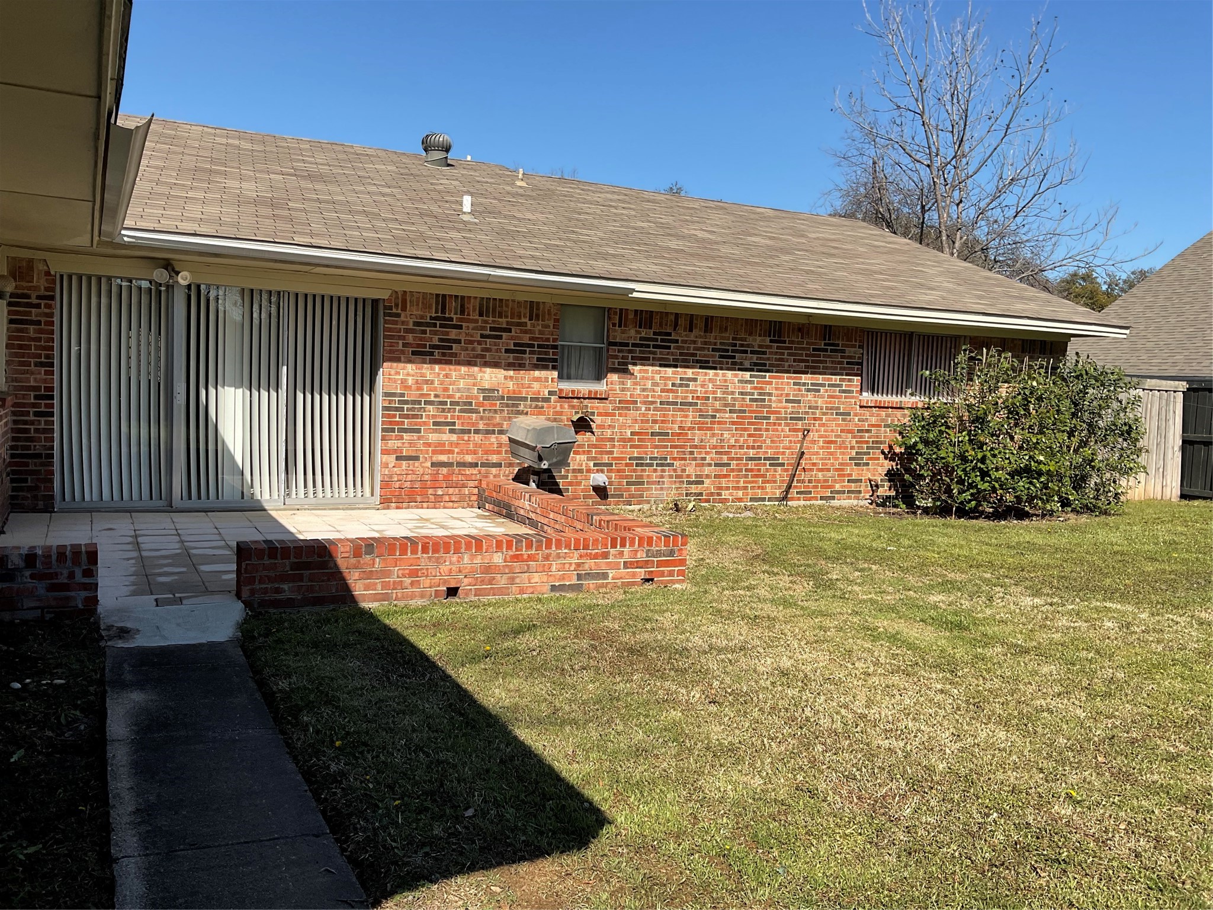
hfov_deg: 61.7
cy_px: 455
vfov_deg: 48.2
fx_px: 1016
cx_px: 606
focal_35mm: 29
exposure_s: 1/1786
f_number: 1.8
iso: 16
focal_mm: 3
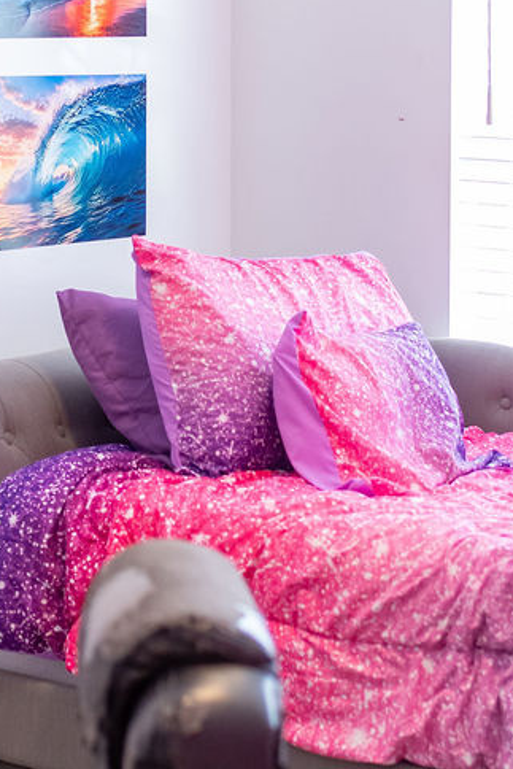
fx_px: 2371
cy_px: 172
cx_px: 268
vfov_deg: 18.3
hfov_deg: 12.3
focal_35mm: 111
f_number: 2.5
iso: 640
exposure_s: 1/200
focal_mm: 35
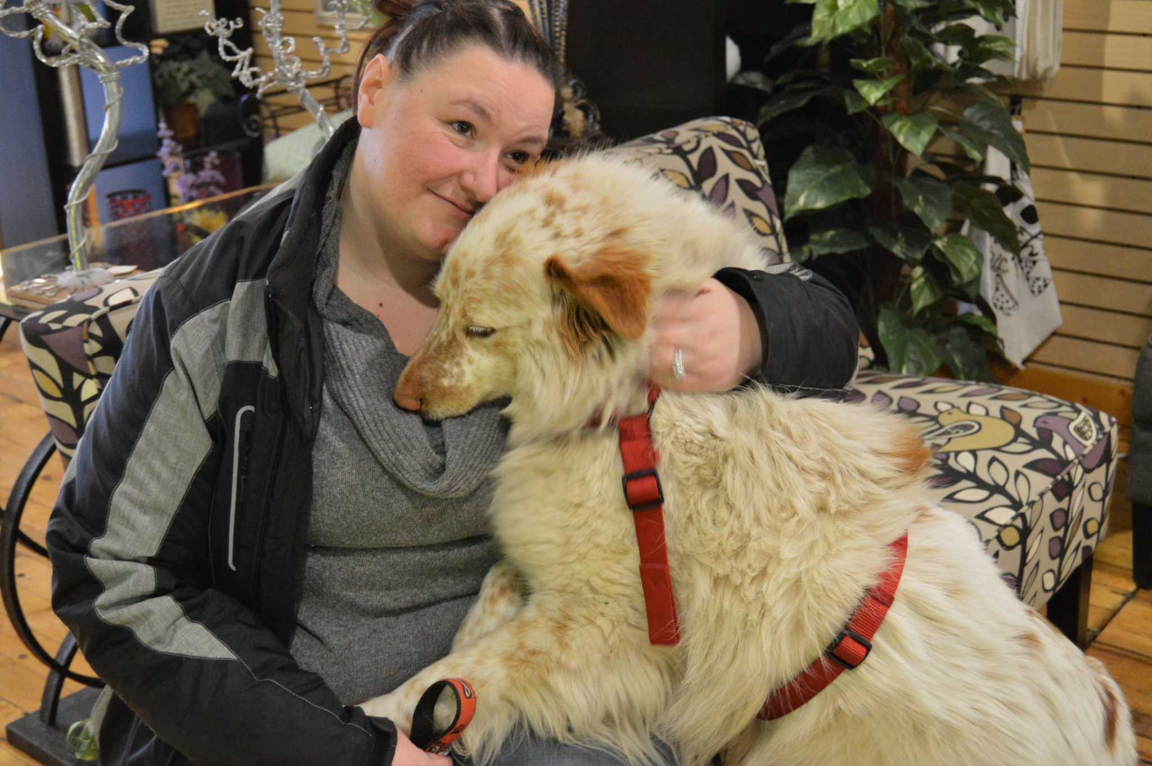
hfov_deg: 41.2
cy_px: 383
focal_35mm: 48
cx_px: 576
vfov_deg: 28.0
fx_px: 1534
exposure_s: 1/30
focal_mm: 32
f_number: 4.5
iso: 3200
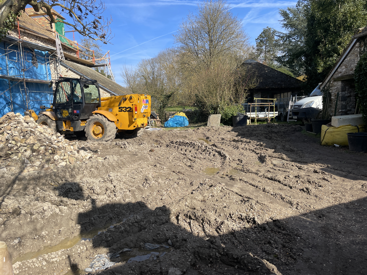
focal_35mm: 26
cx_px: 184
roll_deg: +1.8
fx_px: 276
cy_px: 138
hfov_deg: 67.3
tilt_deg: -4.1
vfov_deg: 53.1
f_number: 1.6
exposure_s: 1/2353
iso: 32
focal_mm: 4.2
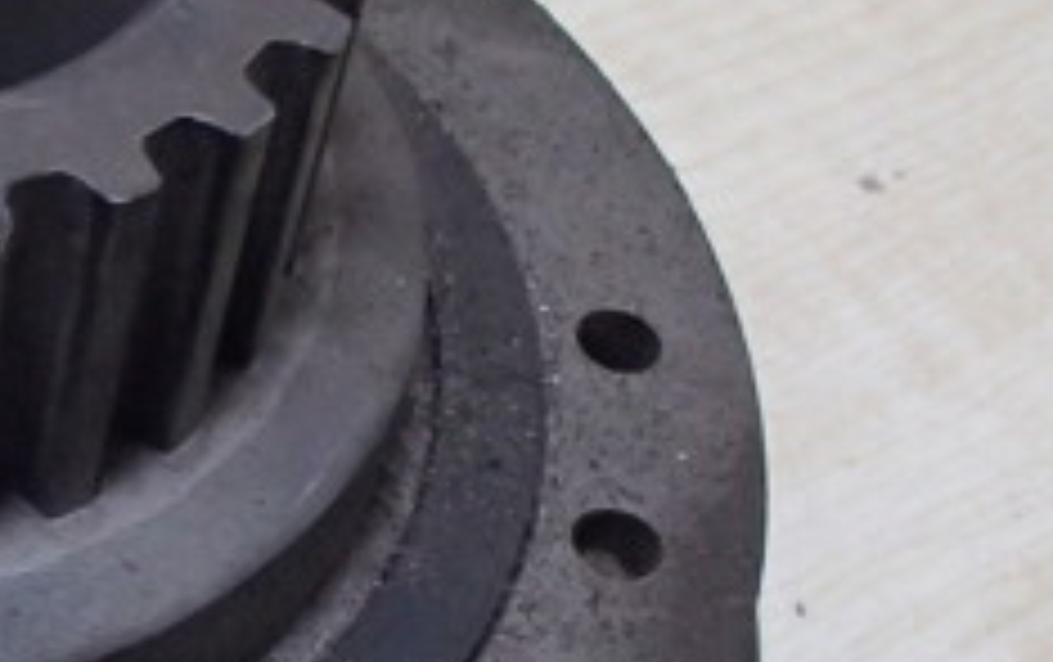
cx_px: -238
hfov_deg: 18.3
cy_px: 583
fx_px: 3075
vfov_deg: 12.2
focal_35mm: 107
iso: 800
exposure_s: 1/40
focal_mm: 6.64
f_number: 4.7
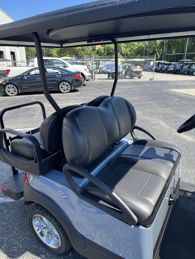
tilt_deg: -20.4
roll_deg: +0.2
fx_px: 180
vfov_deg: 71.6
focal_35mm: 24
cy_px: 130
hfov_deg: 56.8
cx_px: 98
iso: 80
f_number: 1.78
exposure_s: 1/1172
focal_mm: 6.76
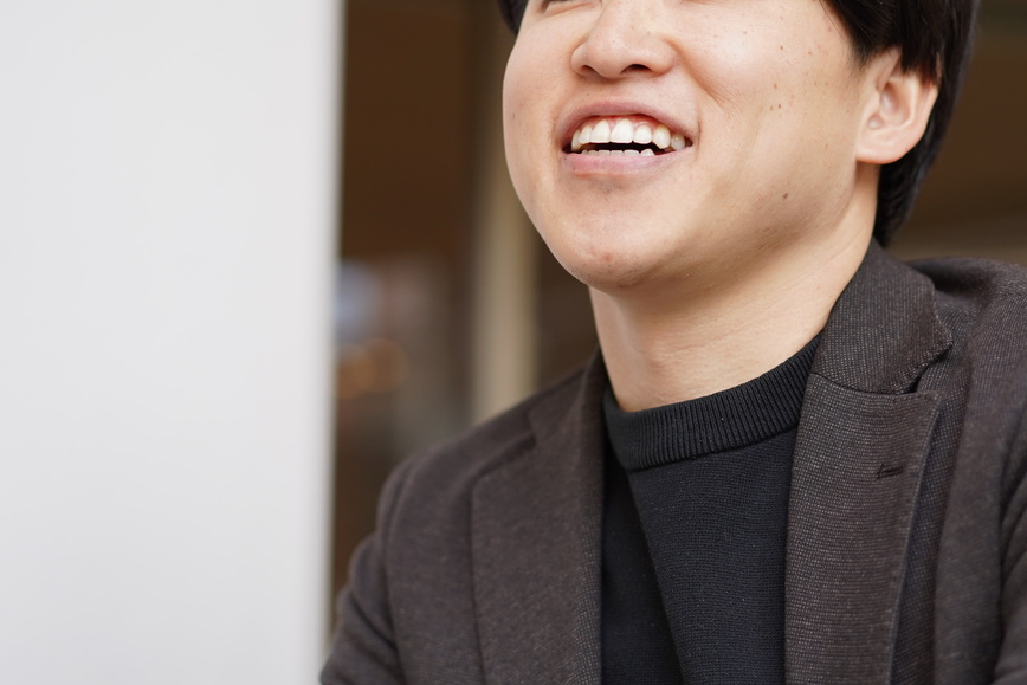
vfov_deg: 14.4
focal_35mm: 95
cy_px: 263
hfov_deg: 21.4
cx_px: 625
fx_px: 2710
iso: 250
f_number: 2
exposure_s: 1/500
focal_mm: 55
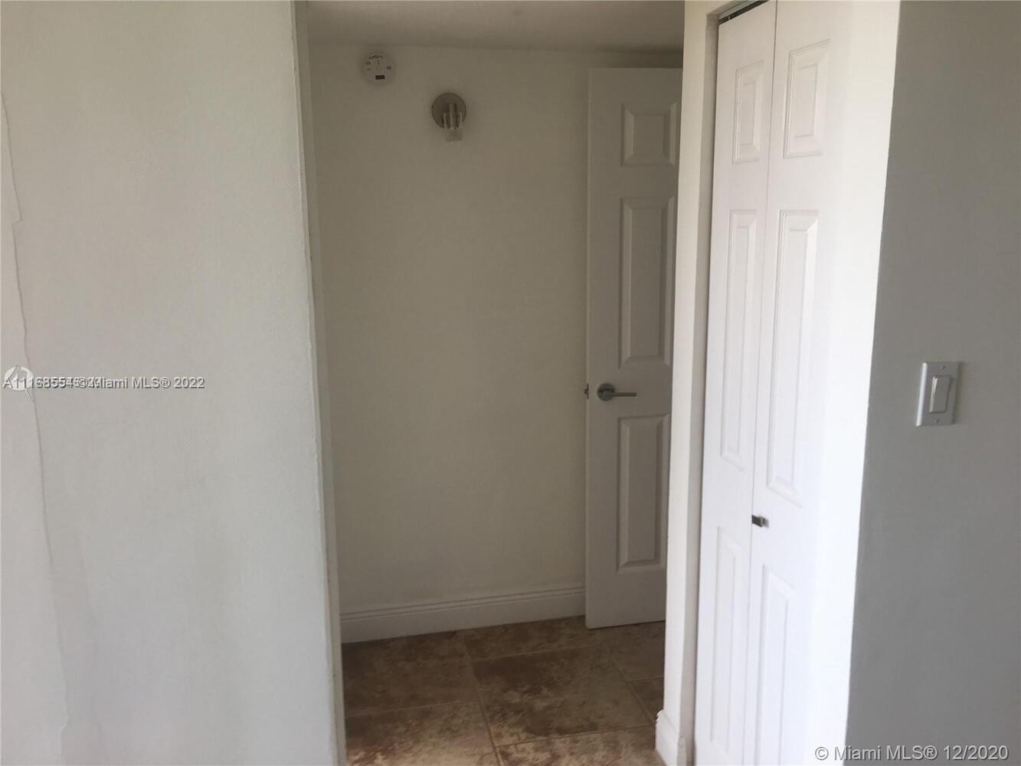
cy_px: 383
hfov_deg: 61.7
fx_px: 855
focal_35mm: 29
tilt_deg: -9.8
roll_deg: +0.4
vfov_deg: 48.2
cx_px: 510
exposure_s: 1/60
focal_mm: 4.15
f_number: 2.2
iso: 32
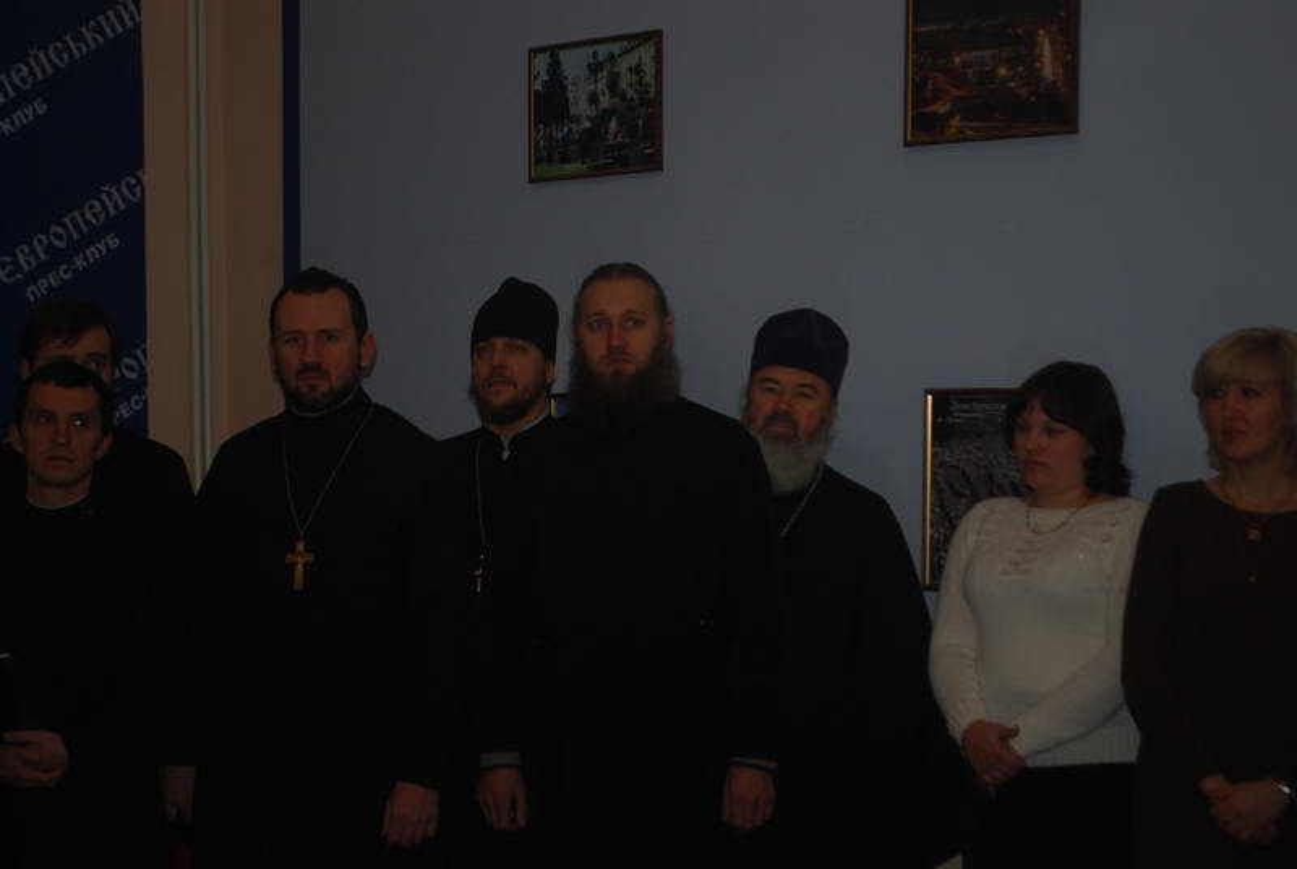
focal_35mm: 72
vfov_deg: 19.0
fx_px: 2598
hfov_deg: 28.0
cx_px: 648
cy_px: 434
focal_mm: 48
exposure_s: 1/60
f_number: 5.6
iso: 200
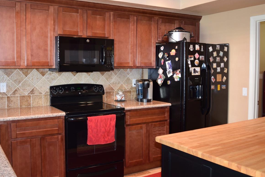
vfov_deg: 37.9
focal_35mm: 35
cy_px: 83
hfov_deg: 54.2
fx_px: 258
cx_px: 113
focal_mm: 18
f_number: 3.5
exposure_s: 1/60
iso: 800
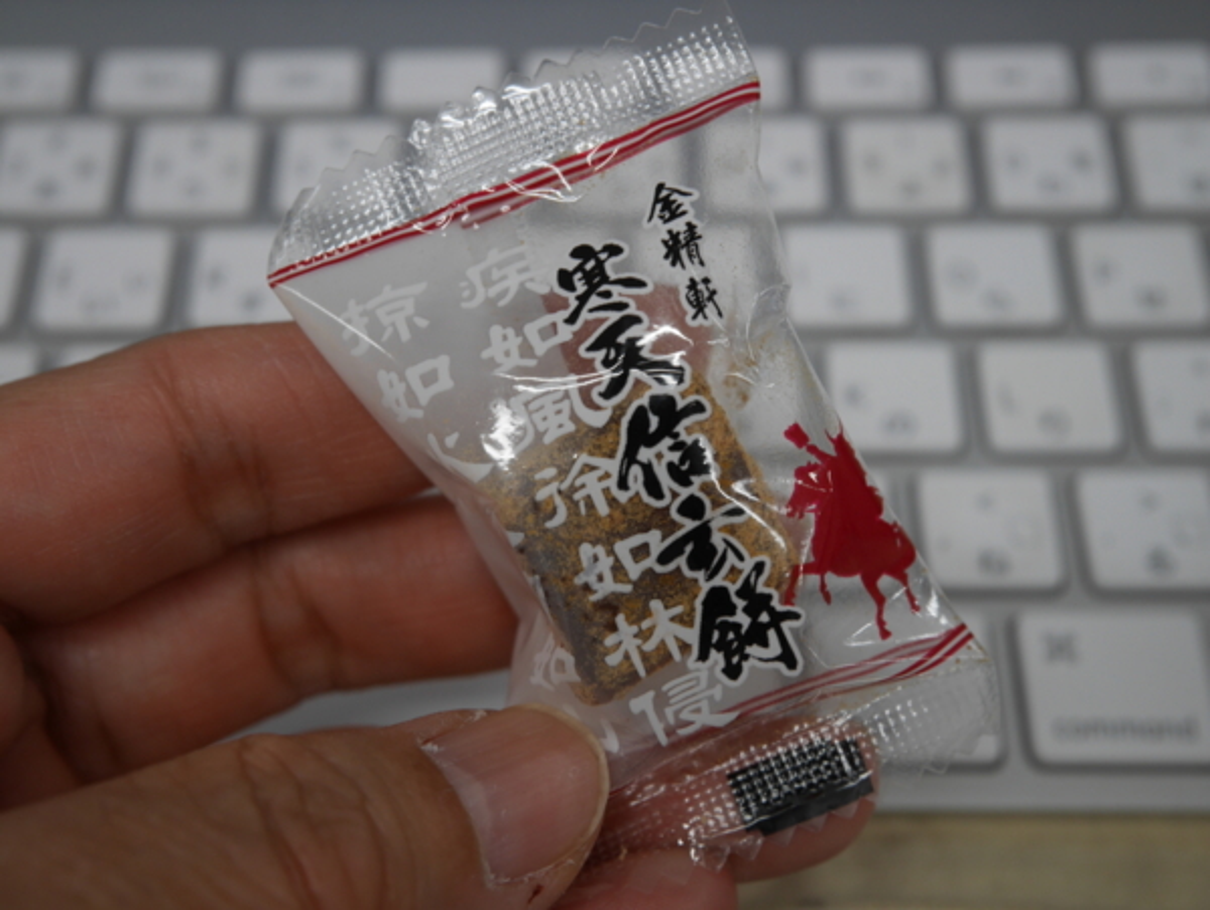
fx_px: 1609
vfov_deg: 31.6
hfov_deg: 41.2
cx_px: 605
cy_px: 455
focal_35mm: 46
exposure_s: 1/60
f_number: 4.9
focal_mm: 23
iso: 200
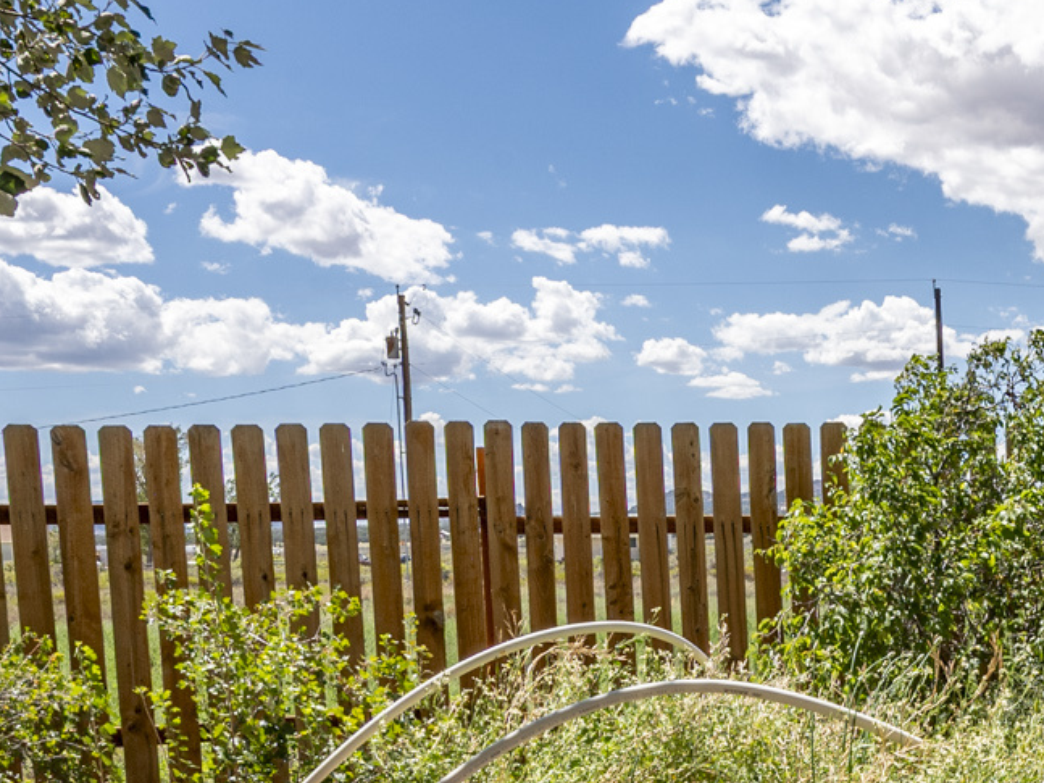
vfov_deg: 25.6
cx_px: 1104
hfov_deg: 31.6
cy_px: 718
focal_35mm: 55
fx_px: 1658
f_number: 13
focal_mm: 18.5
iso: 250
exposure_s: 1/320
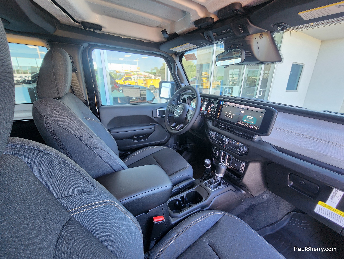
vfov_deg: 90.0
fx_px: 129
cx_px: 172
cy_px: 130
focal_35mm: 13
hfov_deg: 106.1
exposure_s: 1/60
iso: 200
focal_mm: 2.2
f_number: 2.2
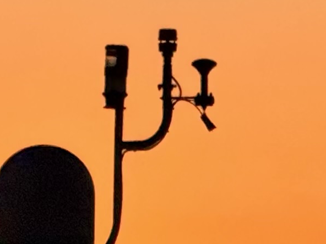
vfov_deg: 1.8
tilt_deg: +1.7
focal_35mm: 817
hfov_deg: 2.4
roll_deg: +1.2
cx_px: 430
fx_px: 7694
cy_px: 354
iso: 640
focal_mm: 15.66
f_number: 2.8
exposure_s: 1/60
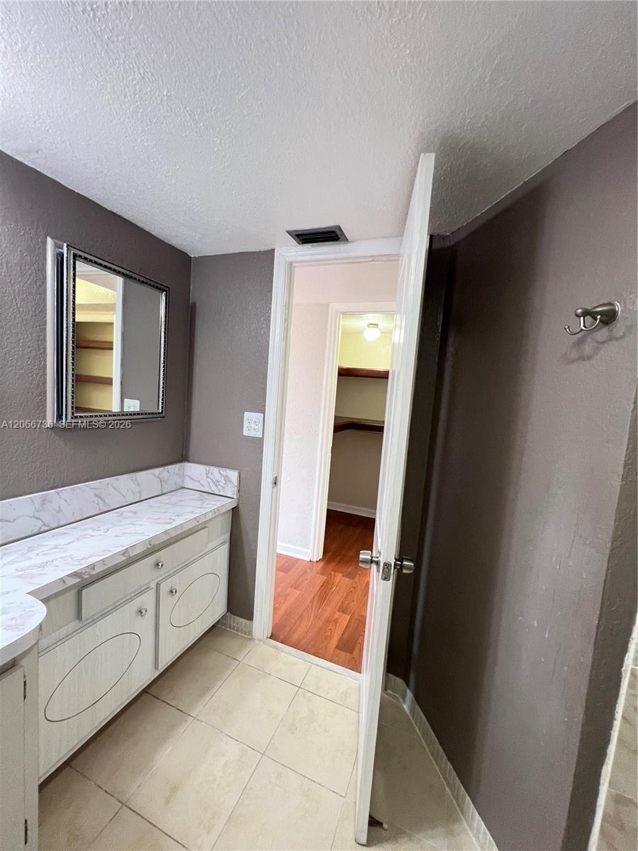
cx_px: 319
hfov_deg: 89.9
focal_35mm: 13
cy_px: 426
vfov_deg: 106.2
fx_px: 319
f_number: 1.8
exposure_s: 1/60
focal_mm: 1.57
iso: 320
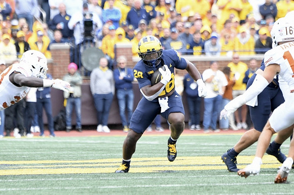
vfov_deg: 2.7
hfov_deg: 4.0
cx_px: 147
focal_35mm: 510
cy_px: 98
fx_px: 4162
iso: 1600
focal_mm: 340
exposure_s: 1/1000
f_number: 5.6
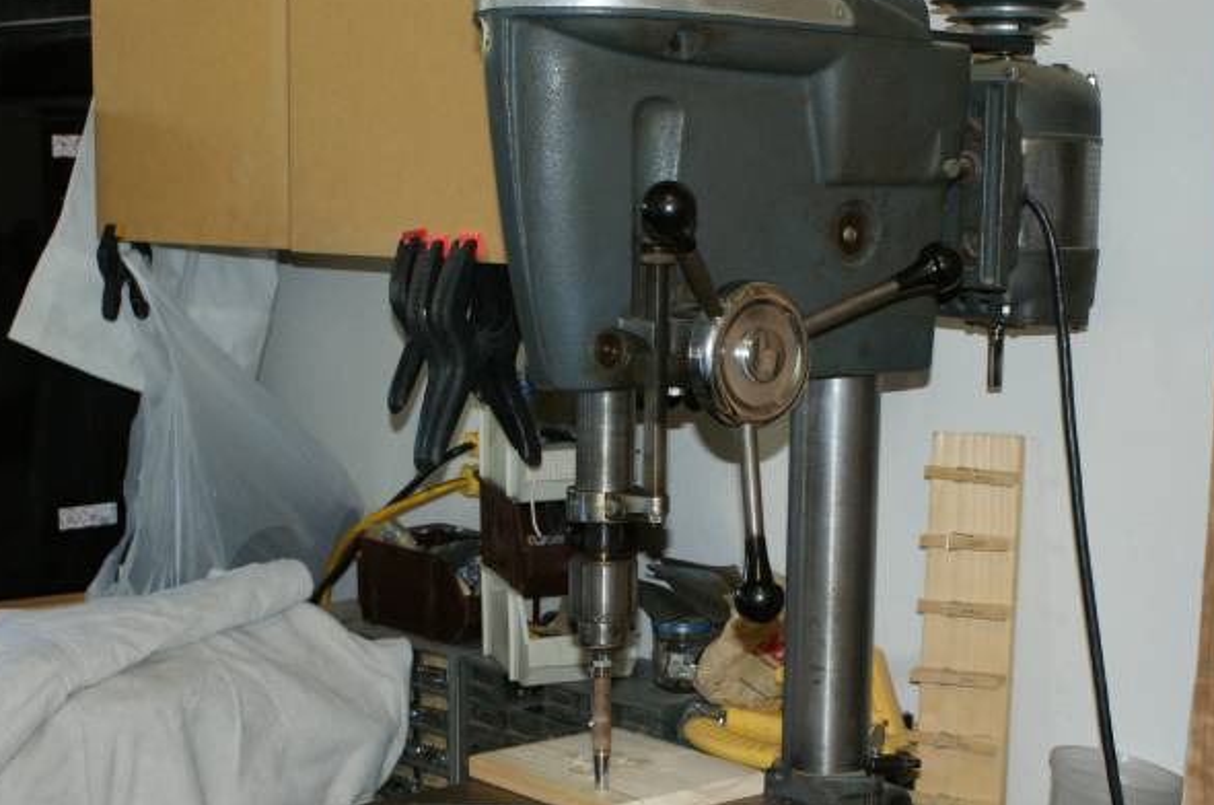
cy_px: 439
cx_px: 702
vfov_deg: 23.3
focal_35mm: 58
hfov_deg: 34.5
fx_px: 1952
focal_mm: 30
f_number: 5.6
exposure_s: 1/60
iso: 400
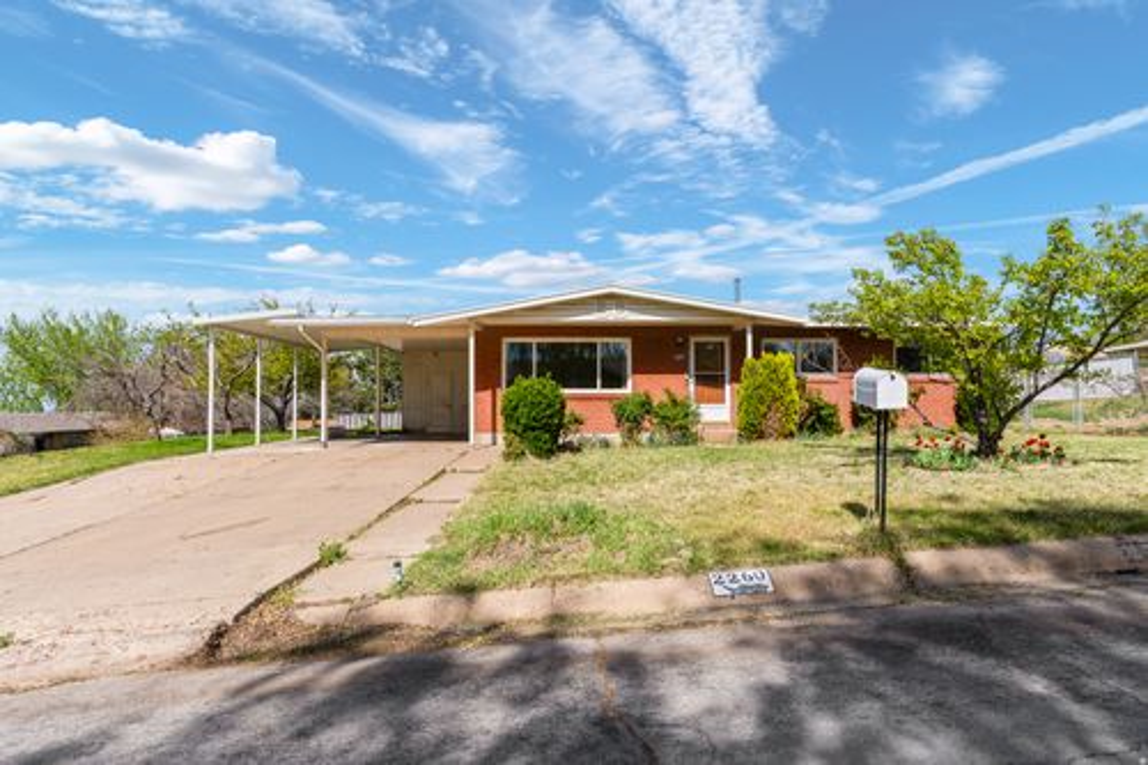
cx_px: 574
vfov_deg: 66.0
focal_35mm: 18
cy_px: 382
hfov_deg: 88.6
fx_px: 588
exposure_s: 1/800
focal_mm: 12.3
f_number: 9
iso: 250
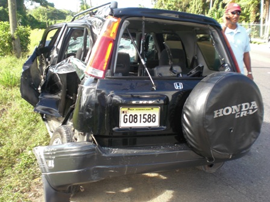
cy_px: 101
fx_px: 296
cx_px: 135
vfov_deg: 37.7
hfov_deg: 49.0
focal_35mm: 38
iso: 64
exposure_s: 1/125
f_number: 3.1
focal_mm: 6.3
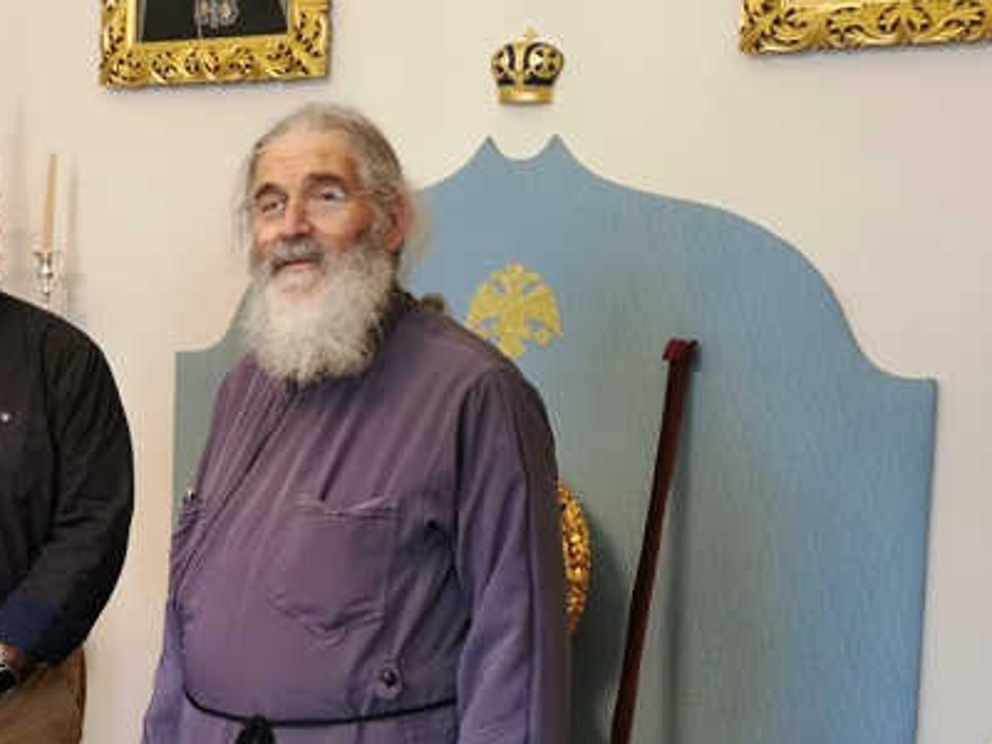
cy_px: 501
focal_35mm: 60
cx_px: 166
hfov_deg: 31.2
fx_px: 1719
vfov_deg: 24.3
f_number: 1.6
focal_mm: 5.56
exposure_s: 1/50
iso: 320
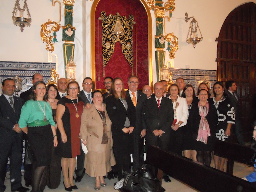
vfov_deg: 44.2
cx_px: 128
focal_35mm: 32
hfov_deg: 56.8
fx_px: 237
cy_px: 96
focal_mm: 5.8
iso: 1250
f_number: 3.5
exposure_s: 1/25
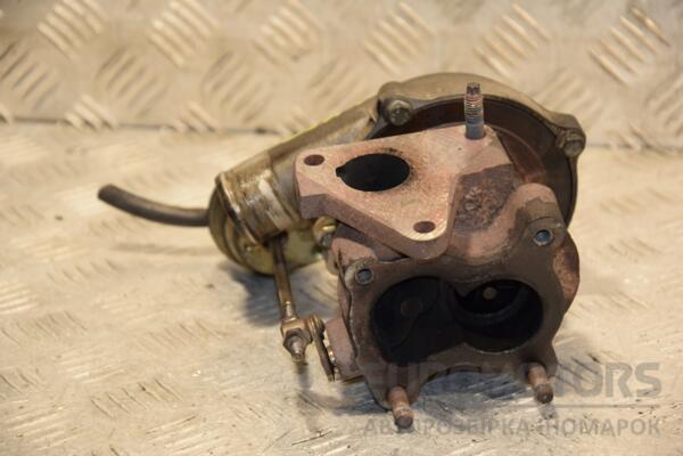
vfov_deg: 9.9
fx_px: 2618
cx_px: 342
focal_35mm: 138
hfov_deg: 14.9
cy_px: 228
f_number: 5.6
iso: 800
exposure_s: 1/125
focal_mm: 92
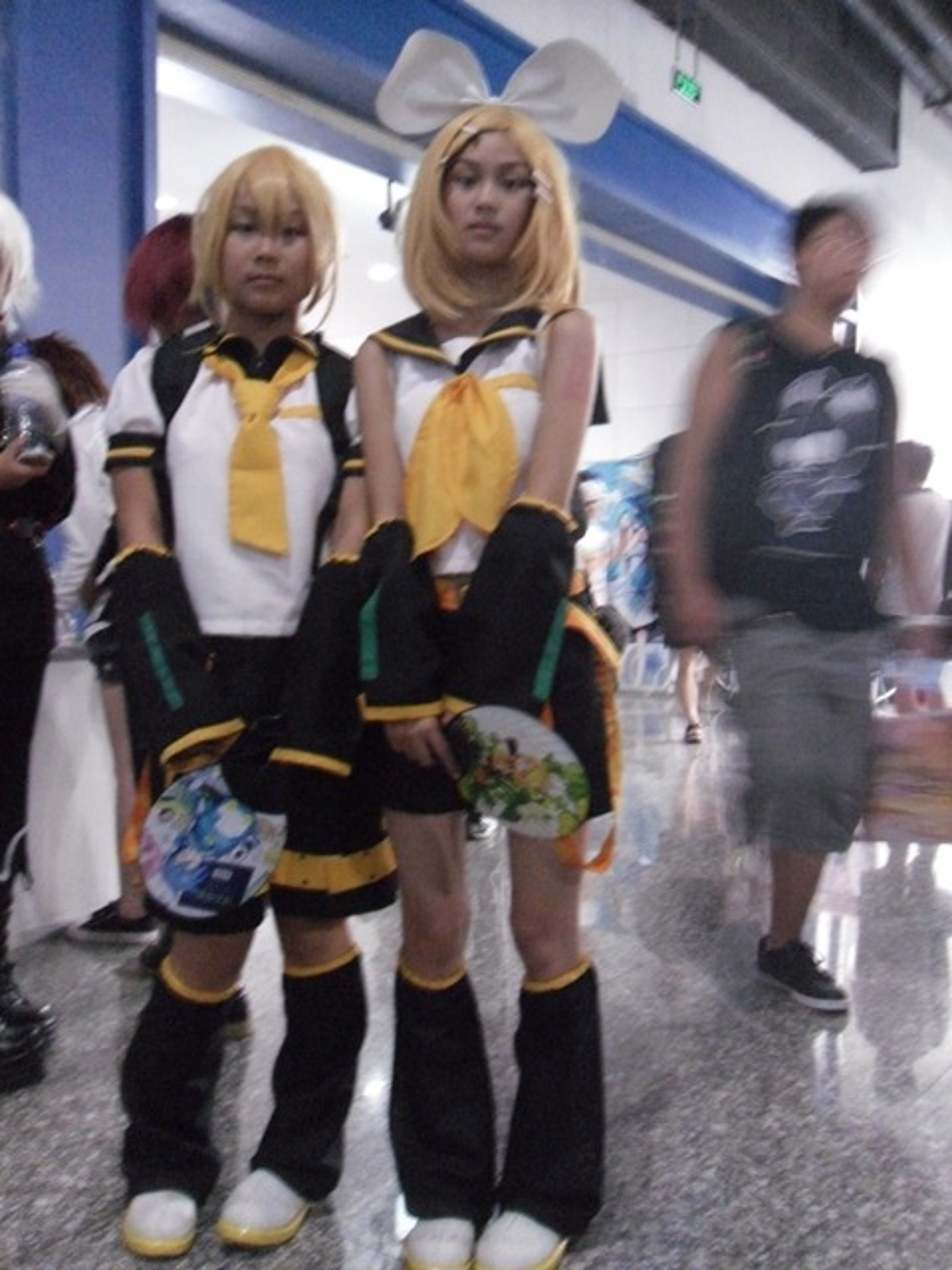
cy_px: 635
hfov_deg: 32.2
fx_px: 1650
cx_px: 476
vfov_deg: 42.1
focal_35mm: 45
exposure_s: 1/8
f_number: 3.5
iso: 800
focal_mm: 6.3
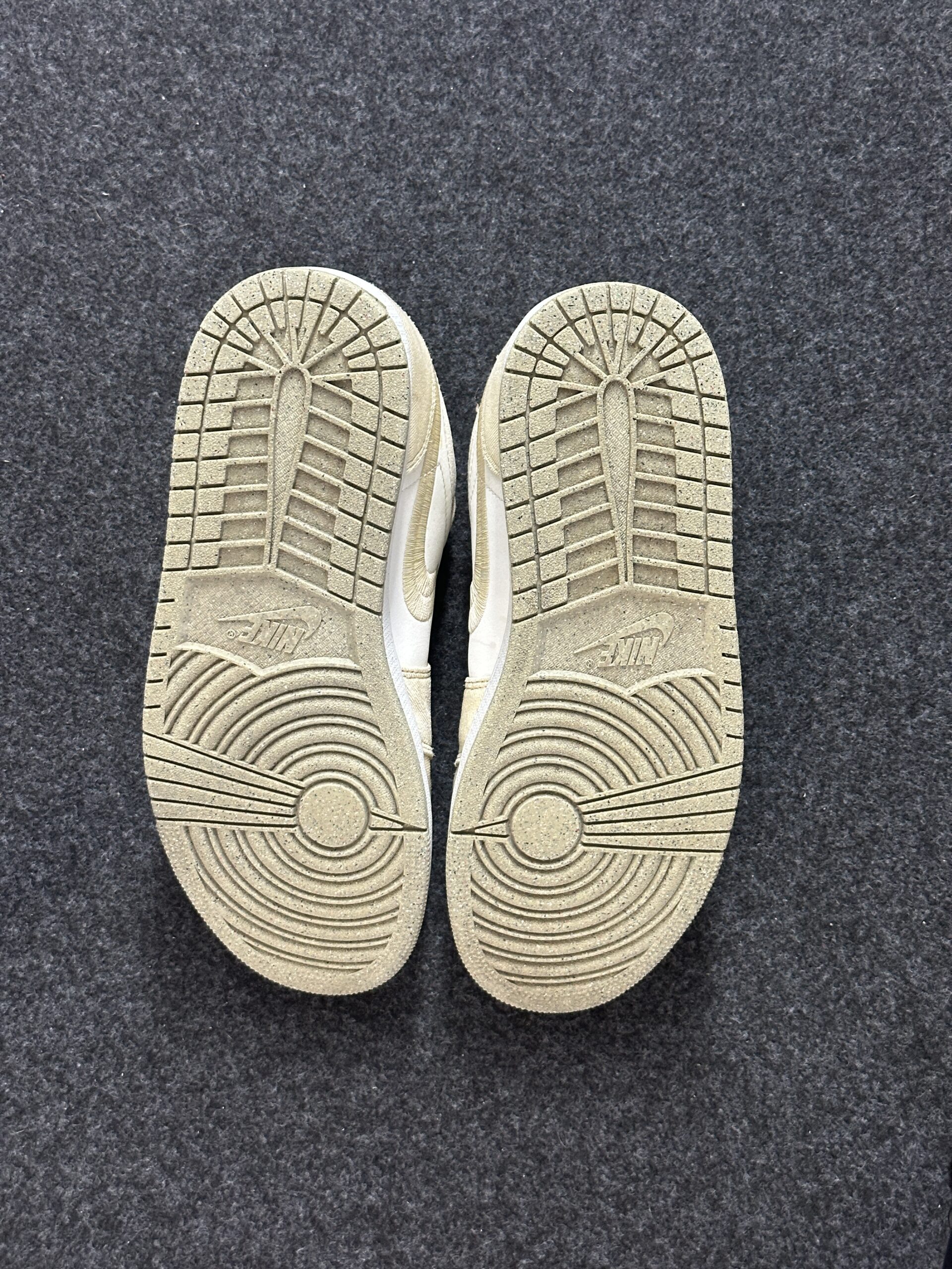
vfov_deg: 39.7
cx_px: 476
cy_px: 634
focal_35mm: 48
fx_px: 1760
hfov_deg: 30.3
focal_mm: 6.86
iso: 320
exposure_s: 1/33
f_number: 1.78
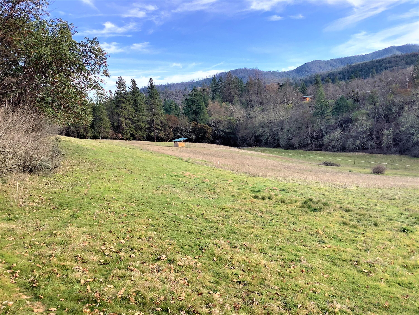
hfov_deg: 58.4
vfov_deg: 45.4
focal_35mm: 31
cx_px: 210
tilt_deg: -6.7
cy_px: 158
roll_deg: +2.7
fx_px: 375
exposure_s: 1/165
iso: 25
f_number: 2.4
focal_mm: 3.3
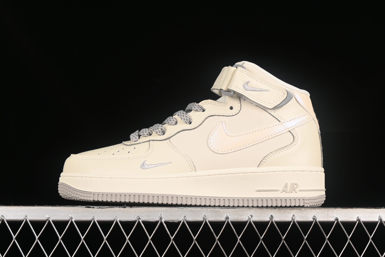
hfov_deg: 27.0
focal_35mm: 75
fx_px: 802
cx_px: 192
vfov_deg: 18.2
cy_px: 128
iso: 160
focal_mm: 50
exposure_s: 1/80
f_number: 8
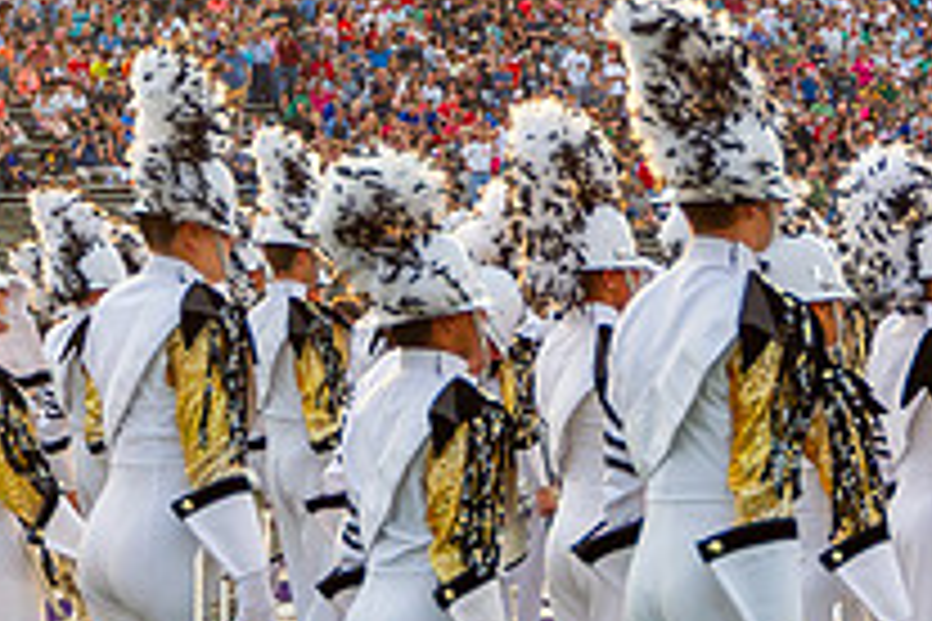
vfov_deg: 9.3
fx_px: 3805
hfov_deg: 13.7
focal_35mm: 147
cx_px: 1017
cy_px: 406
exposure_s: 1/800
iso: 640
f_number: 5.6
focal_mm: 50
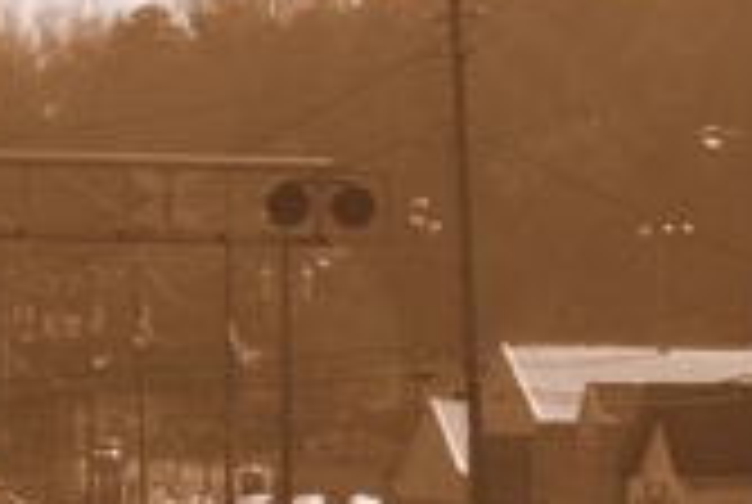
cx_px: 198
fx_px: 5179
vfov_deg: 5.6
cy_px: 412
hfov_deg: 8.3
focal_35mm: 248
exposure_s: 1/20
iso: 100
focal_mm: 55
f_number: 29
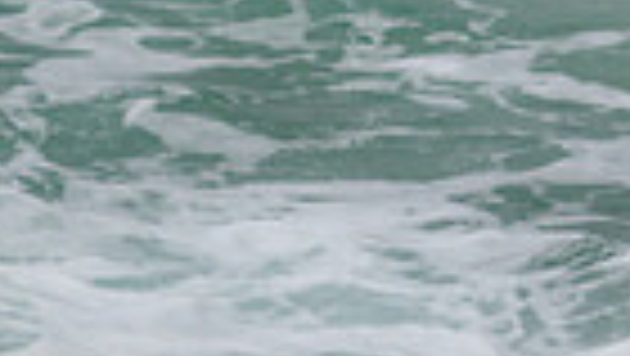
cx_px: 1148
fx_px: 58195
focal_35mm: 3481
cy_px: -448
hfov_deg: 0.6
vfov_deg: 0.3
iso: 800
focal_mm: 800
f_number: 11
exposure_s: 1/2000
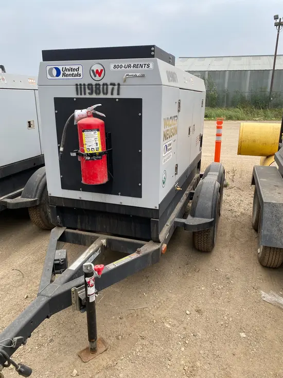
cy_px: 189
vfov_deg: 67.3
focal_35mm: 26
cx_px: 142
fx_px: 283
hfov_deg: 53.1
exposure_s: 1/630
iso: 32
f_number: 1.8
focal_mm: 4.25
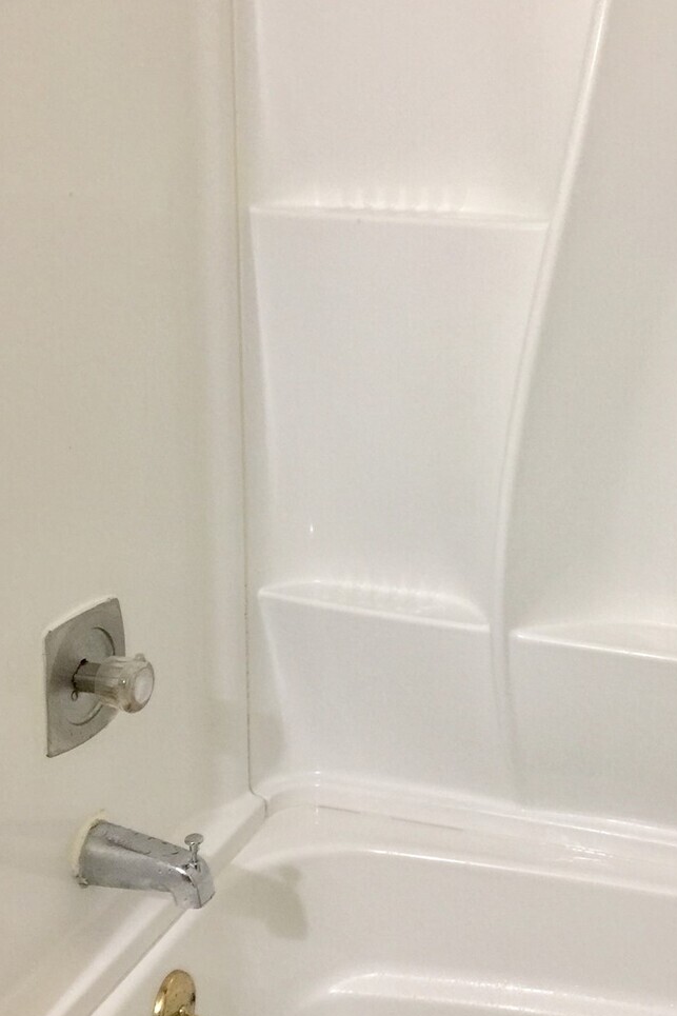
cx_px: 434
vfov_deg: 43.6
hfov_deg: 29.7
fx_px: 1270
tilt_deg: -15.4
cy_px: 522
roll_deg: -0.9
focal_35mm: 45
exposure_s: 1/15
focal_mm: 4.15
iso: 64
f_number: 2.2
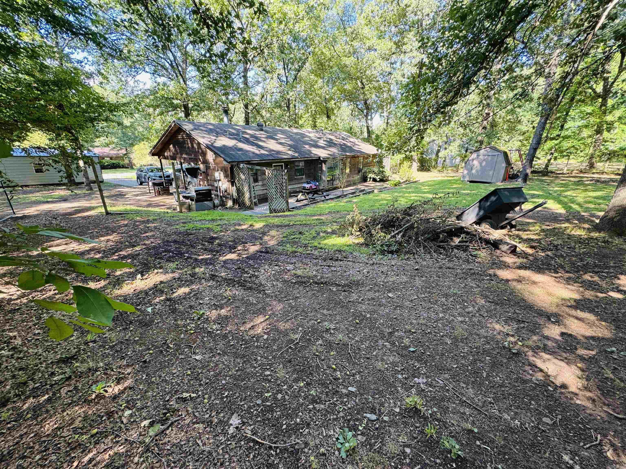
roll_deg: -1.2
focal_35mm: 14
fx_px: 253
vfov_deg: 85.7
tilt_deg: -19.4
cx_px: 313
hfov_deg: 102.1
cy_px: 234
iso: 125
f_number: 2.2
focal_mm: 2.22
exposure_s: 1/99
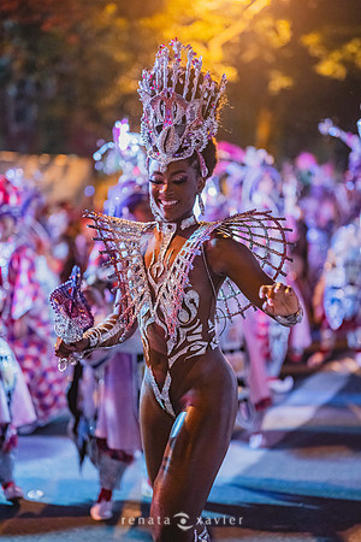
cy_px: 271
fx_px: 752
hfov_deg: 27.0
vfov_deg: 39.6
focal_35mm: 50
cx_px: 180
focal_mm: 50
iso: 3200
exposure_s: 1/320
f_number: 1.2
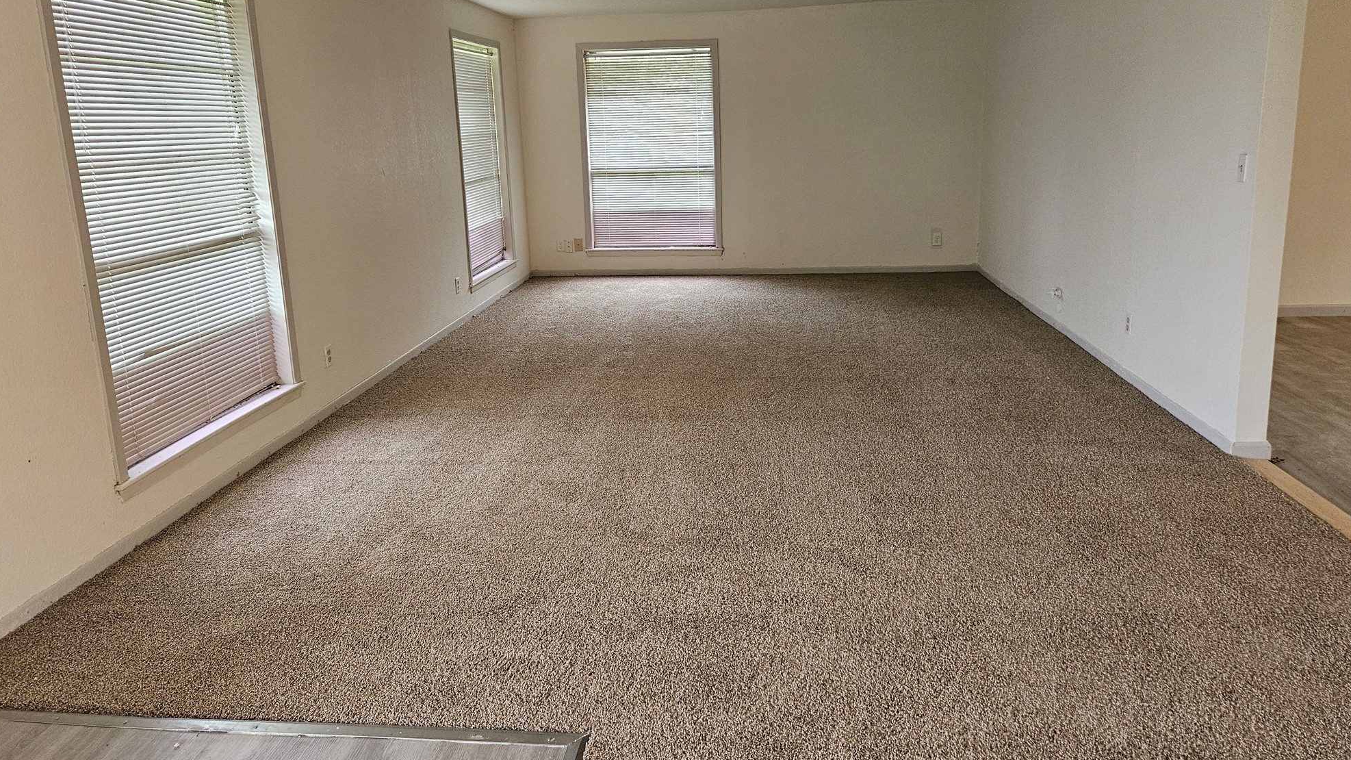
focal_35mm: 26
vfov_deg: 44.1
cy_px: 300
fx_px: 931
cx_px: 682
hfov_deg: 71.9
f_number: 1.8
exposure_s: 1/120
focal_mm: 5.4
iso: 640
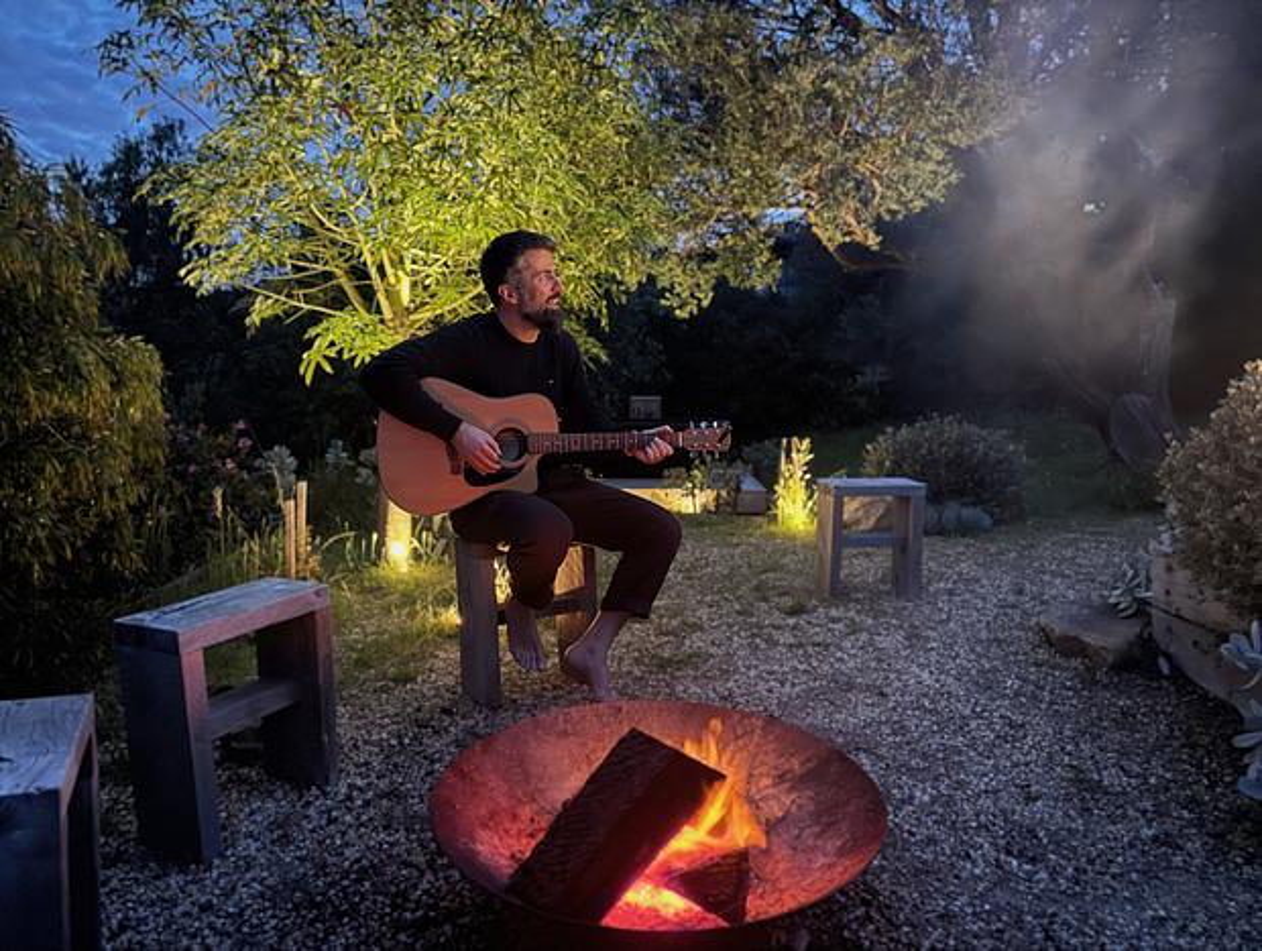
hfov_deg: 71.5
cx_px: 631
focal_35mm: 24
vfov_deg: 56.9
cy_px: 476
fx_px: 876
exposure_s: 1/15
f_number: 1.78
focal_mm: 6.76
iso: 2000
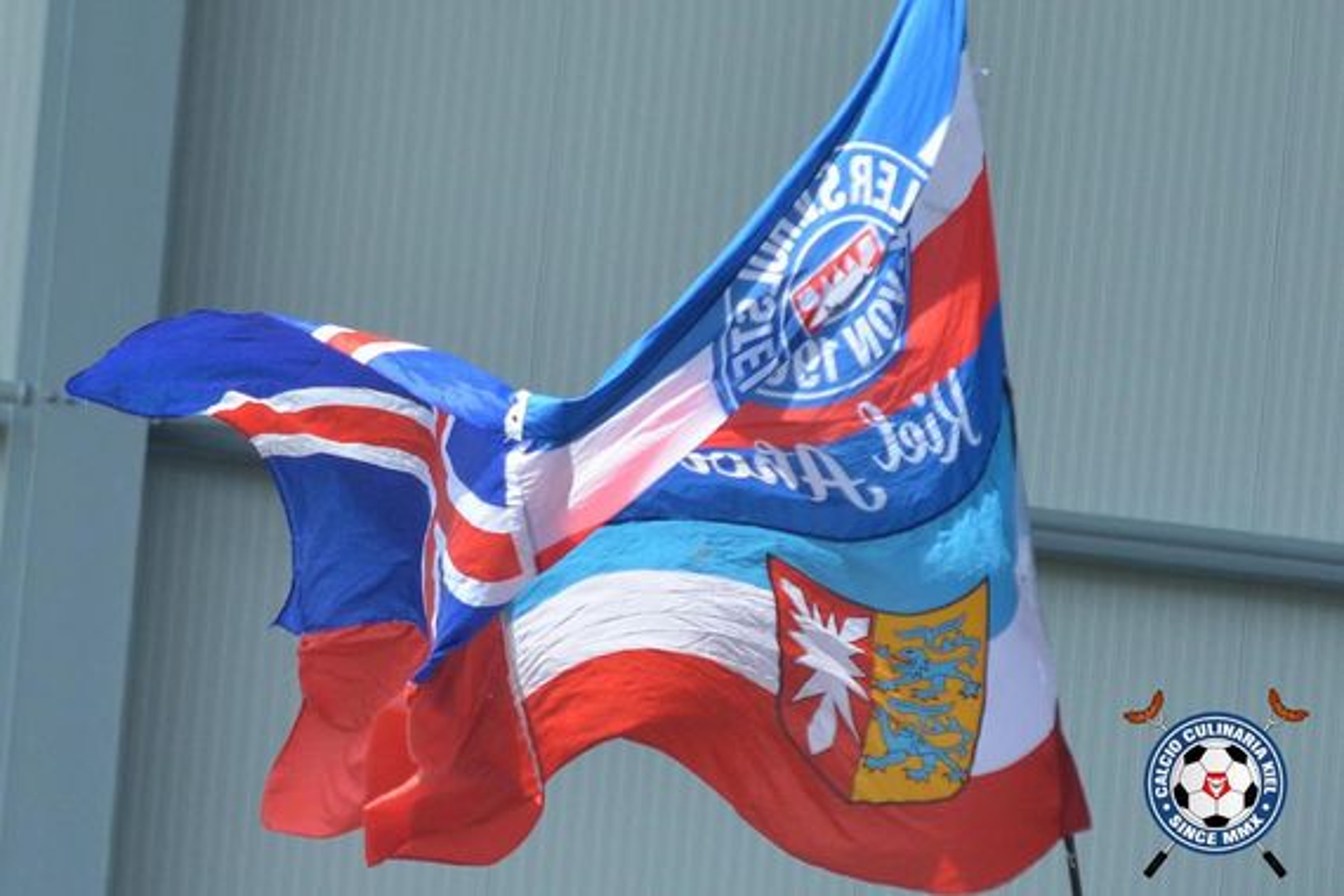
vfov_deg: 4.6
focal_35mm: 300
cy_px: 448
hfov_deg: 6.9
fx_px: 11199
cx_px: 672
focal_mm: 200
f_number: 4.5
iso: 320
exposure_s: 1/1250
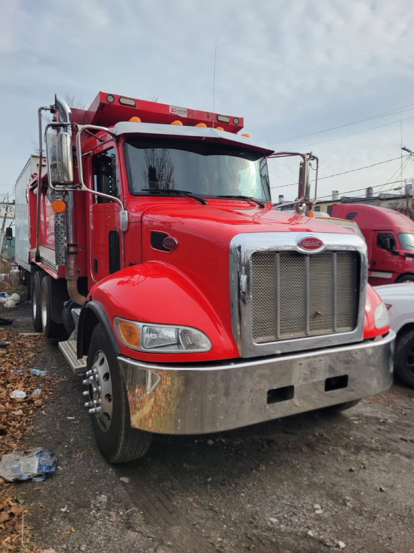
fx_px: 415
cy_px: 276
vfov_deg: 67.3
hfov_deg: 53.1
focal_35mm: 26
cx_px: 207
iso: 40
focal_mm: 5.4
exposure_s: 1/1297
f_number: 1.8
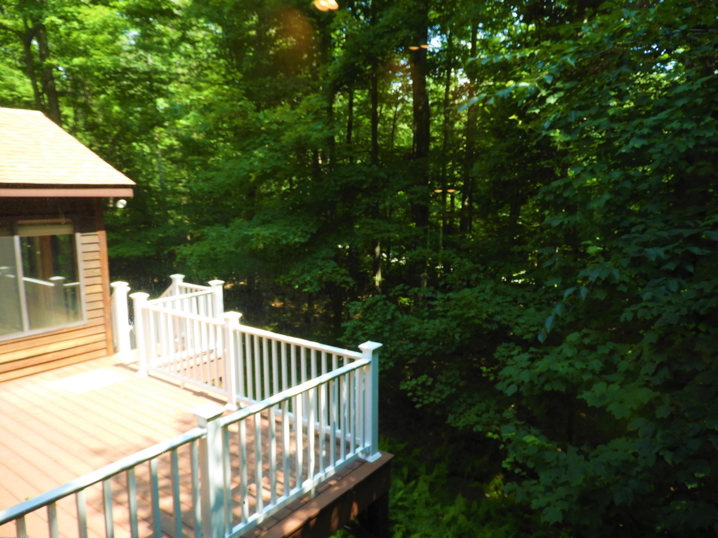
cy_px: 275
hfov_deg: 69.4
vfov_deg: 54.9
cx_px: 369
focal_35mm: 25
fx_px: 519
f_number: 3.3
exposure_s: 1/125
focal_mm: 4.3
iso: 100
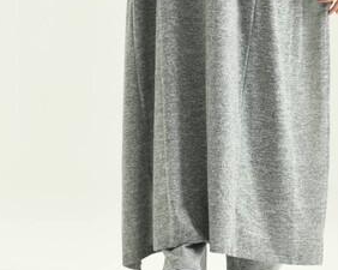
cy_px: -23
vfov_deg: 7.7
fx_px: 1999
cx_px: 215
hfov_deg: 9.7
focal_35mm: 200
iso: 125
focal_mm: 80
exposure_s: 1/160
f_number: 5.6
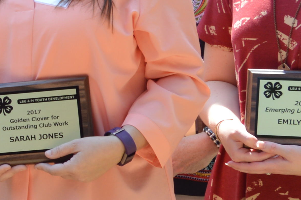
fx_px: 1466
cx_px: -219
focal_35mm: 176
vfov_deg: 7.8
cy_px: 96
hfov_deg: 11.0
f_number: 5.6
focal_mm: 23
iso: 100
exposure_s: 1/125
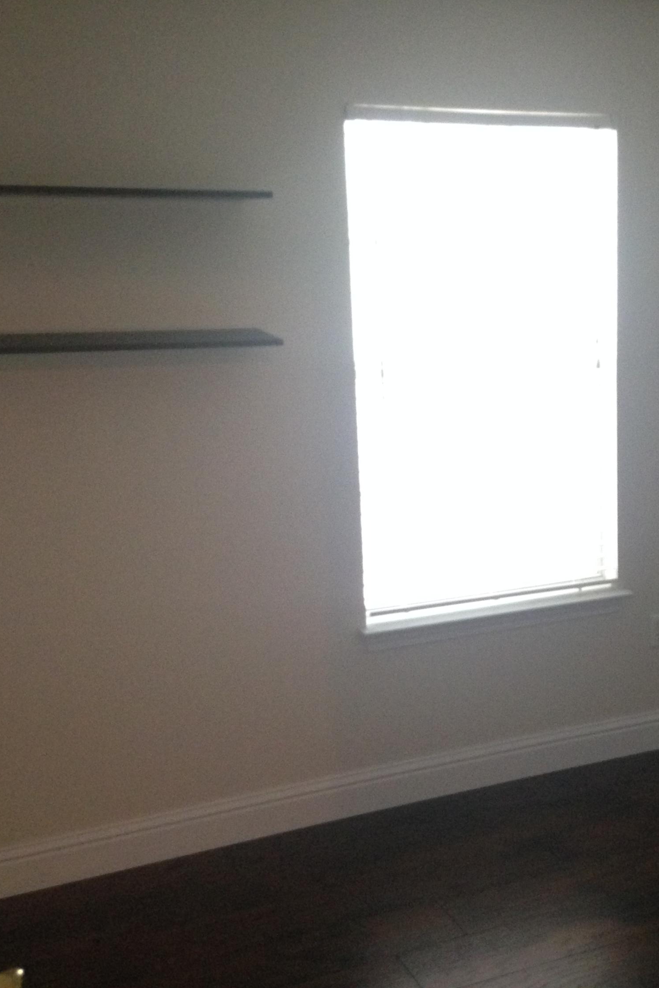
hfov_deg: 28.9
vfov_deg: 42.7
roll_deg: +1.0
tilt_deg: -10.8
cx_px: 468
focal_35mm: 46
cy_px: 494
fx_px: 1263
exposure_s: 1/20
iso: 320
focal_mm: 4.12
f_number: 2.4
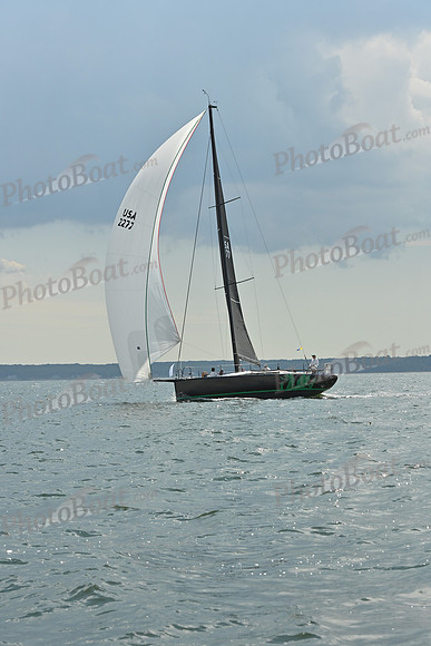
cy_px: 323
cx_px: 216
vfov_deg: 20.8
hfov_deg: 14.0
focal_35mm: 98
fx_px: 1759
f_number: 8
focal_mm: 98
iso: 320
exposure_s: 1/1600
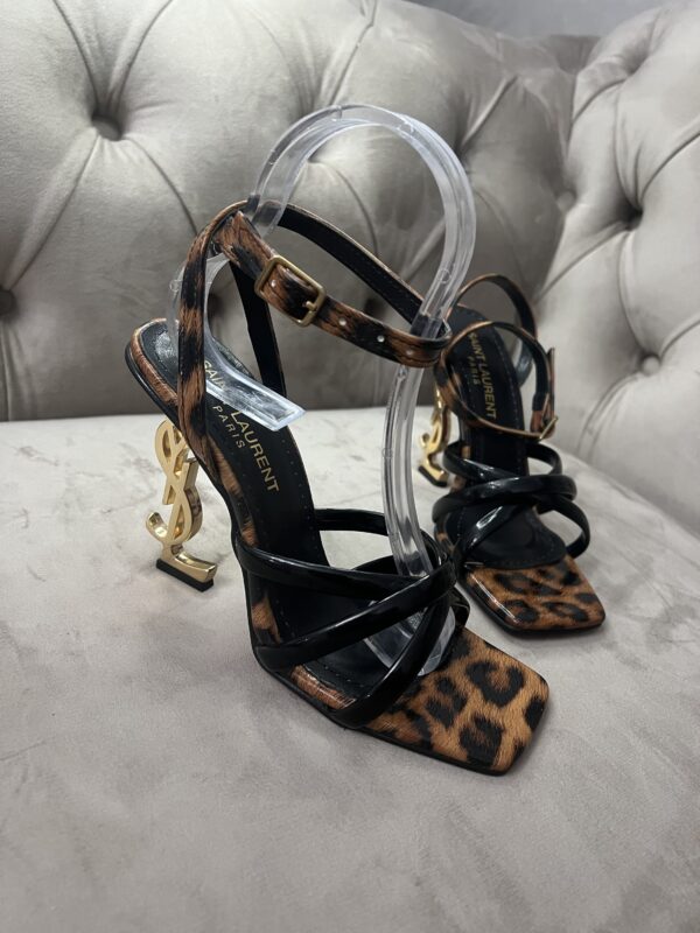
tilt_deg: -27.4
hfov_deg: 53.1
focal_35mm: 26
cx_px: 350
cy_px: 466
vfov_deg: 67.3
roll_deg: -13.1
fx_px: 701
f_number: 1.5
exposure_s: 1/50
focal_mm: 5.7
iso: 400
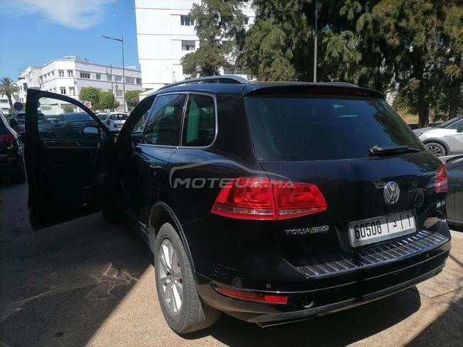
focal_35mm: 26
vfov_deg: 53.1
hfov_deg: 67.3
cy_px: 174
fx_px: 348
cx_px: 232
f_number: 1.8
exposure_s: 1/1420
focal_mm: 5.4
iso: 50
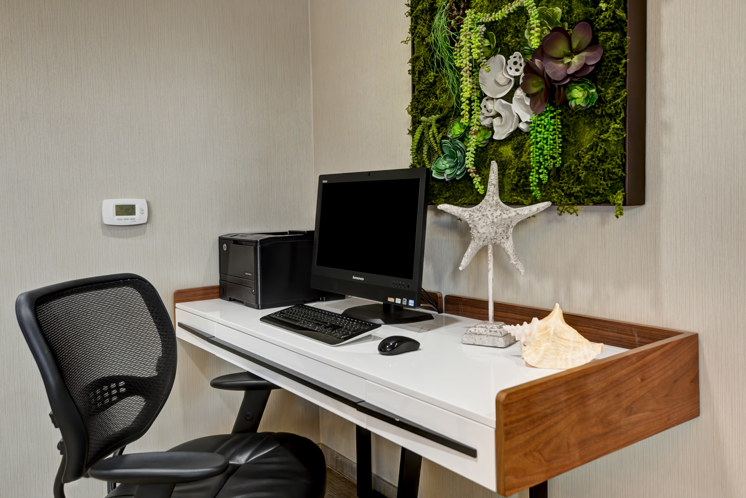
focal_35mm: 30
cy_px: 249
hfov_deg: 61.9
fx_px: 622
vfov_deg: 43.6
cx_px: 373
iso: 400
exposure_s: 1/30
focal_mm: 30
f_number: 5.6
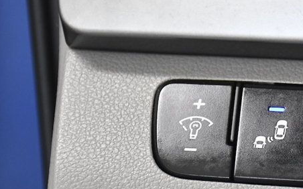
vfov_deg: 6.3
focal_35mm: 208
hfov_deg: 10.0
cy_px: 120
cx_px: 321
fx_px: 1717
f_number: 5
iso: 2500
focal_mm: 60
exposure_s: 1/500
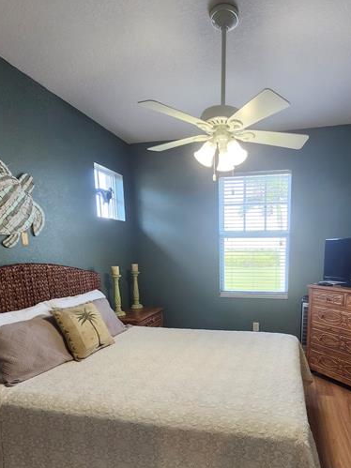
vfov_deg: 80.0
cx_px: 228
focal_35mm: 20
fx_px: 271
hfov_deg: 64.6
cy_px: 296
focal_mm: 1.74
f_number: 2.2
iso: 320
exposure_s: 1/60
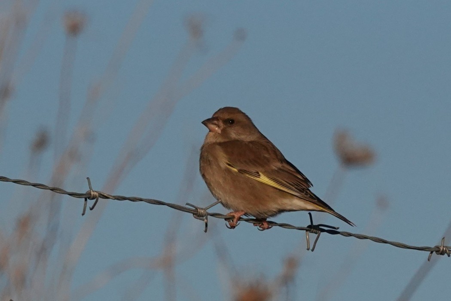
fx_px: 4009
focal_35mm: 320
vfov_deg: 4.3
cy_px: 150
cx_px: 226
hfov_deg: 6.4
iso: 400
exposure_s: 1/2000
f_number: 7.1
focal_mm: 117.29
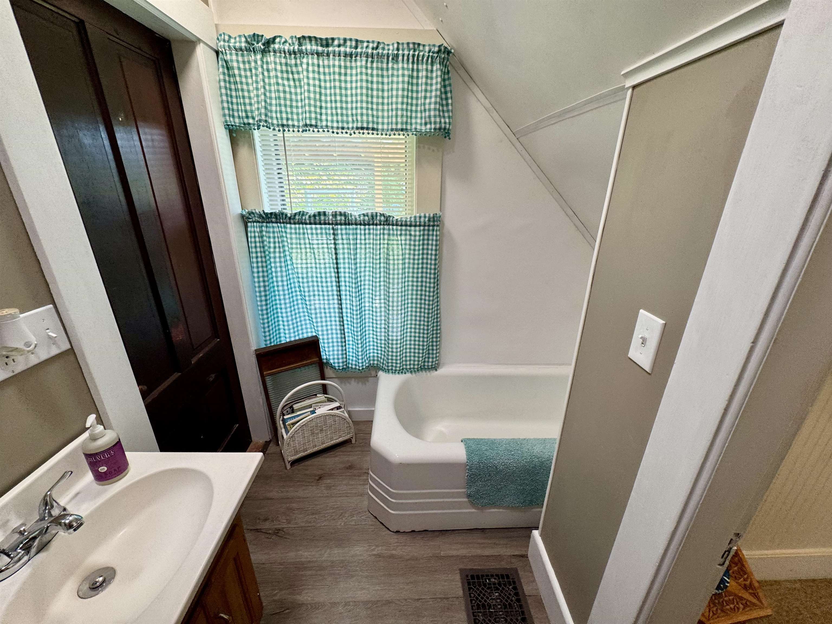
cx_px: 416
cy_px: 312
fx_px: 336
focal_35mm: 14
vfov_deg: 85.7
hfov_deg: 102.1
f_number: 2.2
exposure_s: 1/120
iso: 125
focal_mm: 2.22
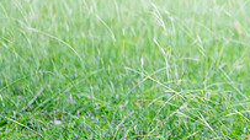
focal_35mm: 194
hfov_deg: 10.8
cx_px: 348
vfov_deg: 6.2
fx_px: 1286
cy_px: -70
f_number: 1.2
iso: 320
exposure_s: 1/1250
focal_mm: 50
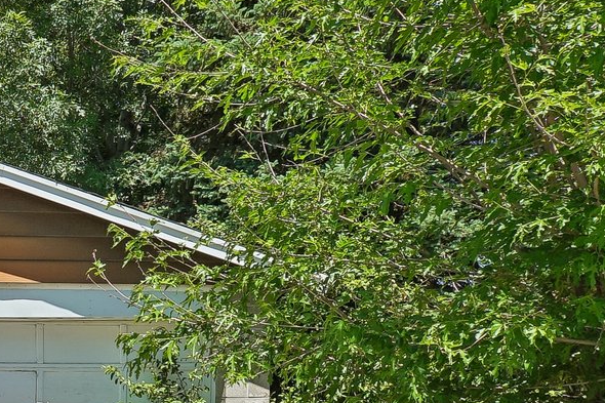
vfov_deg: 22.2
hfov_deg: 26.1
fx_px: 991
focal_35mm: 59
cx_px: -274
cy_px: 391
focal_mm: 17
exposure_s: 1/250
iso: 100
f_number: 8
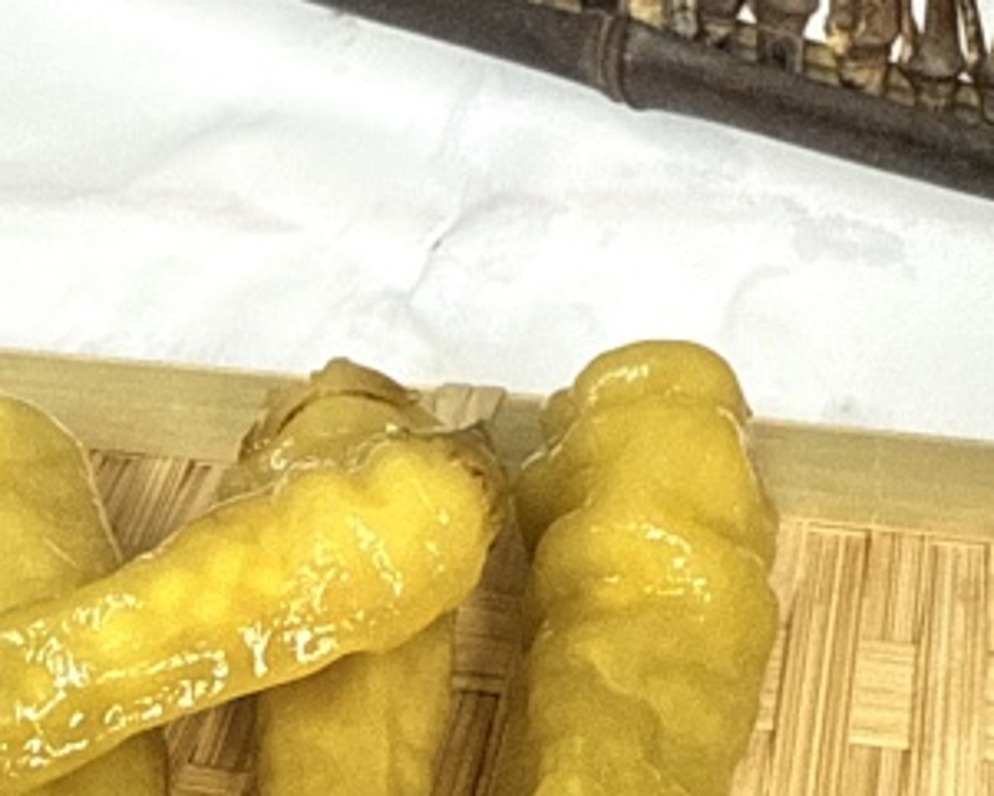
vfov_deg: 18.1
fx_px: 2443
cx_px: 310
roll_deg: +1.8
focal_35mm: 83
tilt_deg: -36.9
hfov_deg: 22.9
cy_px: 775
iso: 160
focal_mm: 2.22
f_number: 2.2
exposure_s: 1/99
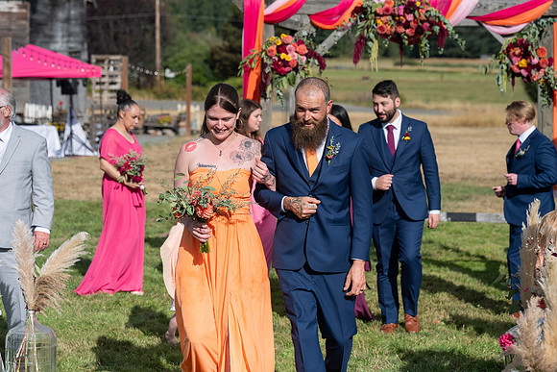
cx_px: 278
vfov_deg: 14.0
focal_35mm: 98
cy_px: 186
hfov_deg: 20.8
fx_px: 1517
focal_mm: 98
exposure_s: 1/5000
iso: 400
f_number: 5
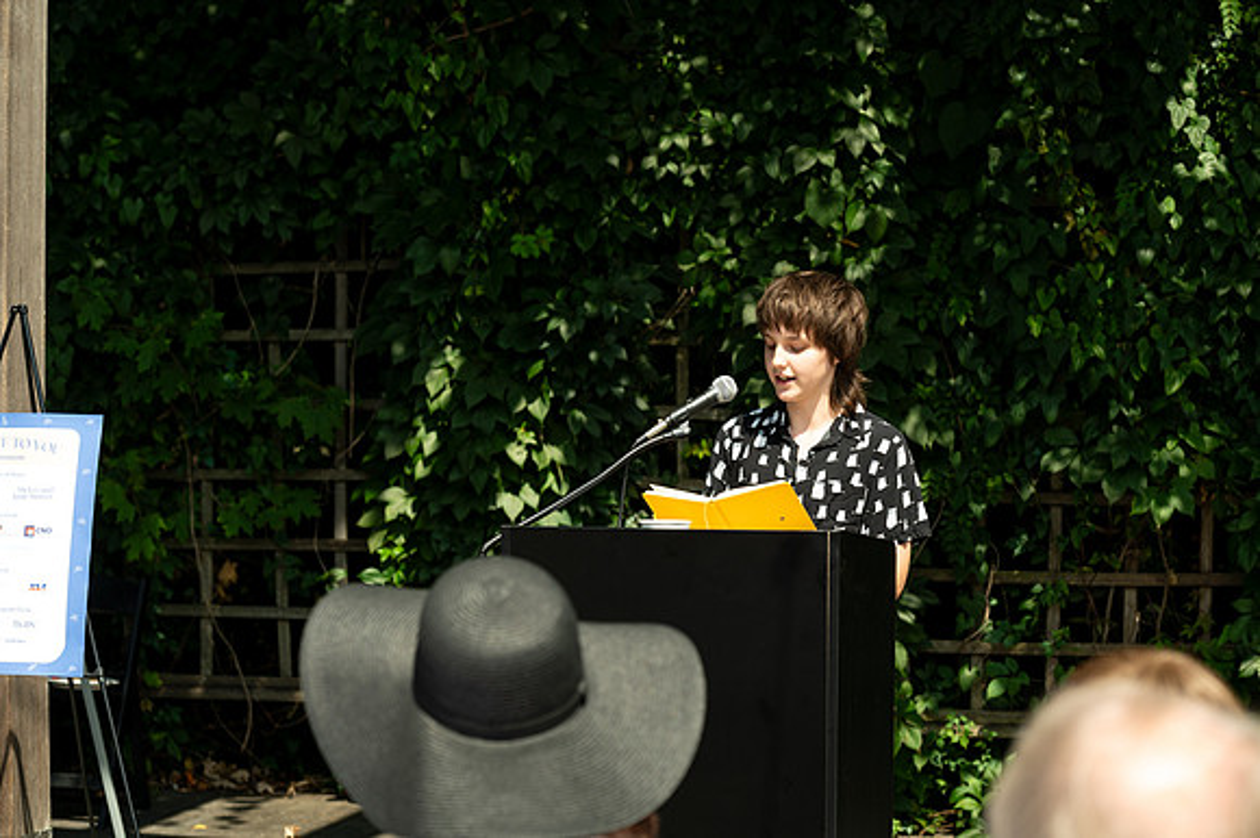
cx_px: 630
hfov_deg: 22.6
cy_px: 419
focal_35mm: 90
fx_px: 3148
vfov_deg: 15.2
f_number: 4.5
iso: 100
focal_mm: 90
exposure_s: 1/640
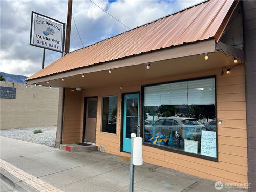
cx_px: 128
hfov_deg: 67.3
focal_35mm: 26
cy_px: 96
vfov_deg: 53.1
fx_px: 192
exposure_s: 1/1079
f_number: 1.5
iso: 50
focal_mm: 5.7
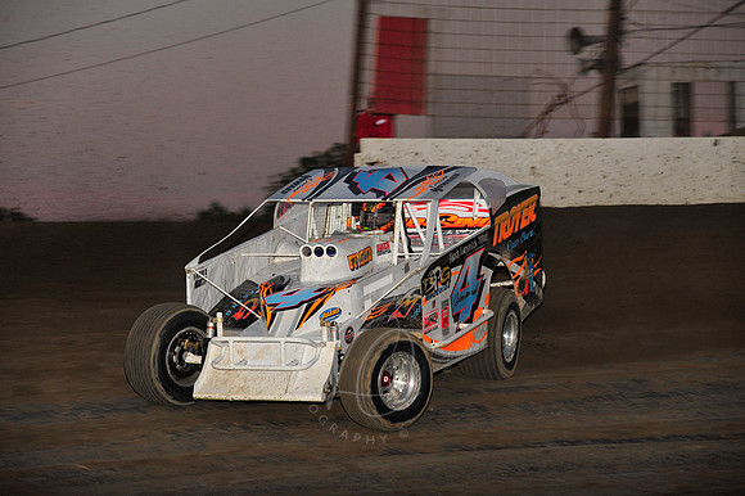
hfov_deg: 13.3
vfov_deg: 8.8
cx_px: 372
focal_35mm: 155
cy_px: 248
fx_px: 3206
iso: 1000
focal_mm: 155
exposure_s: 1/320
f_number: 7.1
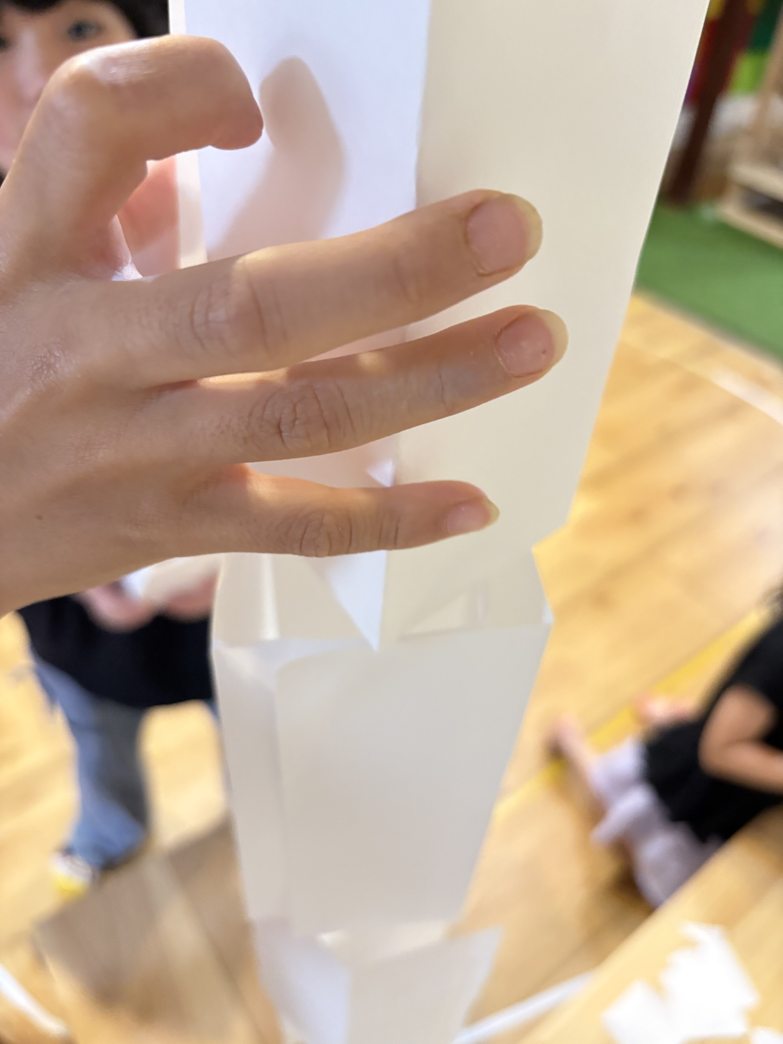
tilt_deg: -42.0
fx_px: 784
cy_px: 522
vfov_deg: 67.3
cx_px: 392
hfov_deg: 53.1
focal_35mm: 26
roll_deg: -4.2
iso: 320
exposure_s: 1/60
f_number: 1.6
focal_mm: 5.96
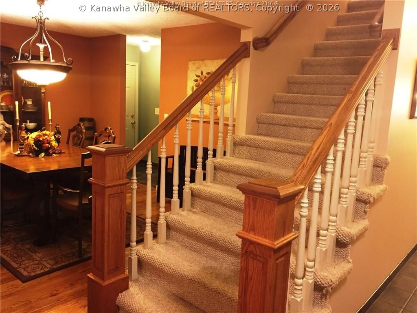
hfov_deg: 61.7
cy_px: 156
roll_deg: -1.9
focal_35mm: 29
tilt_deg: -9.7
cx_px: 208
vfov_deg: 48.2
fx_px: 349
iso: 250
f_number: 2.2
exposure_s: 1/17
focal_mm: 4.15
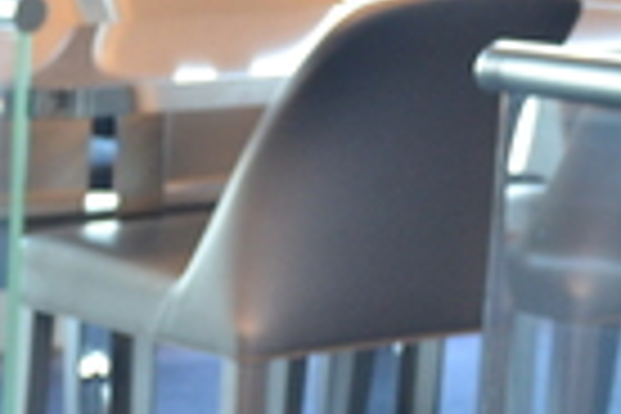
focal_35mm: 228
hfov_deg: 8.5
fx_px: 3933
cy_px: 904
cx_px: -716
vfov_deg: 5.8
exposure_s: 1/40
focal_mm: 30
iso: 800
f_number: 4
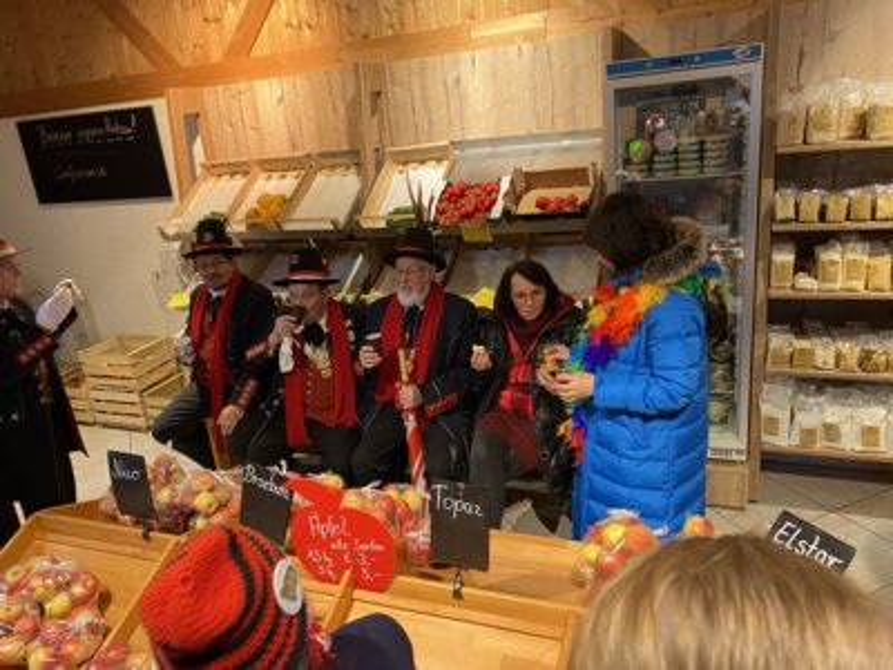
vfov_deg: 53.1
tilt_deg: -17.8
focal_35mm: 26
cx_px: 446
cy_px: 335
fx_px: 671
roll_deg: +5.7
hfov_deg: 67.3
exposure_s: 1/50
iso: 250
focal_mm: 4.25
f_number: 1.8
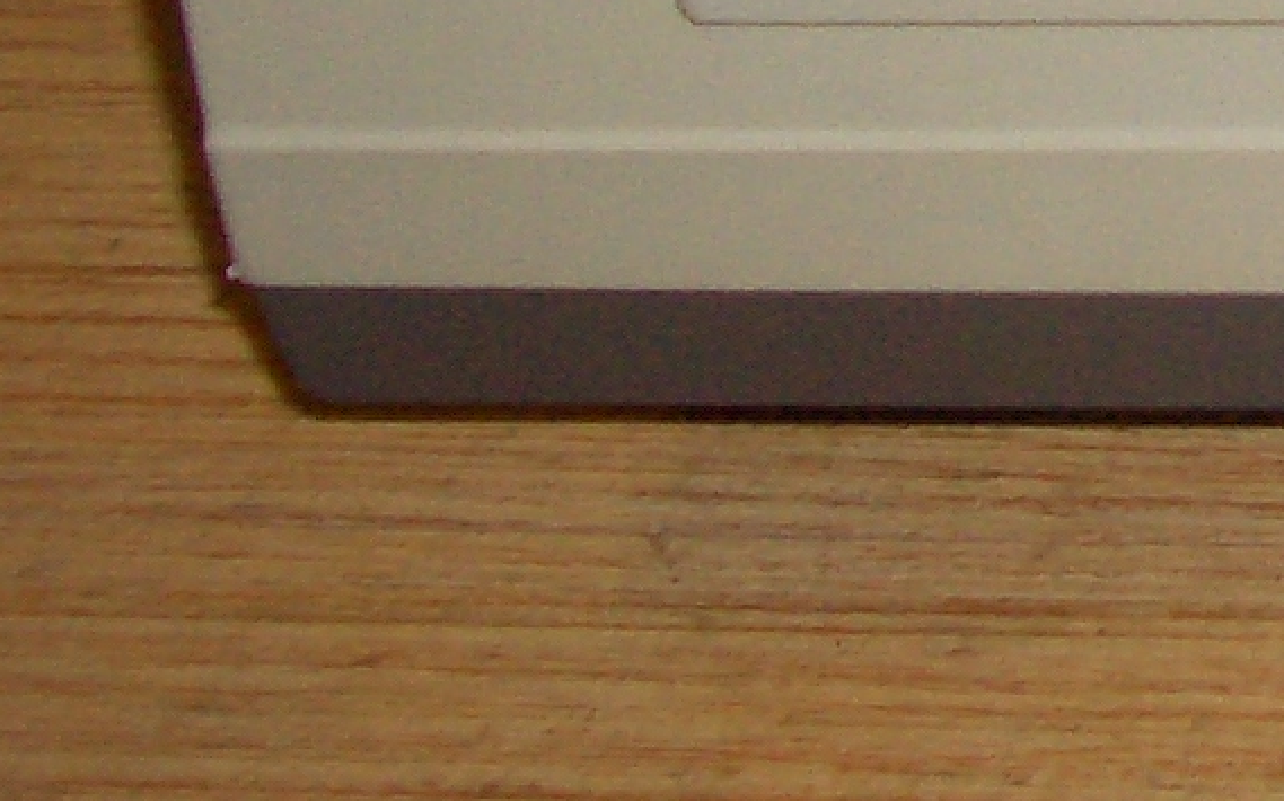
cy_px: -598
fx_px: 5841
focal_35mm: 167
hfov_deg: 11.4
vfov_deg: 7.6
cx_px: 2471
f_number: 2.6
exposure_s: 1/60
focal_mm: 5.8
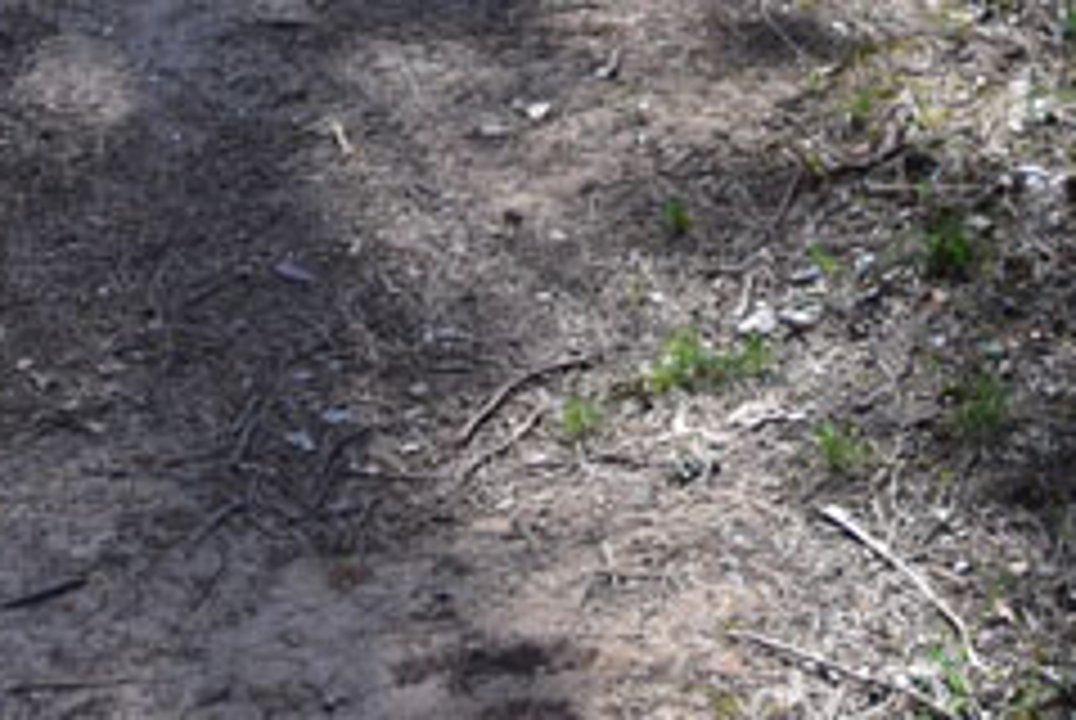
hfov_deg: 14.7
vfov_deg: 9.3
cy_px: -767
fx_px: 4130
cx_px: 887
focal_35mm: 138
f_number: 4.5
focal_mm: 22
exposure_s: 1/320
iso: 400
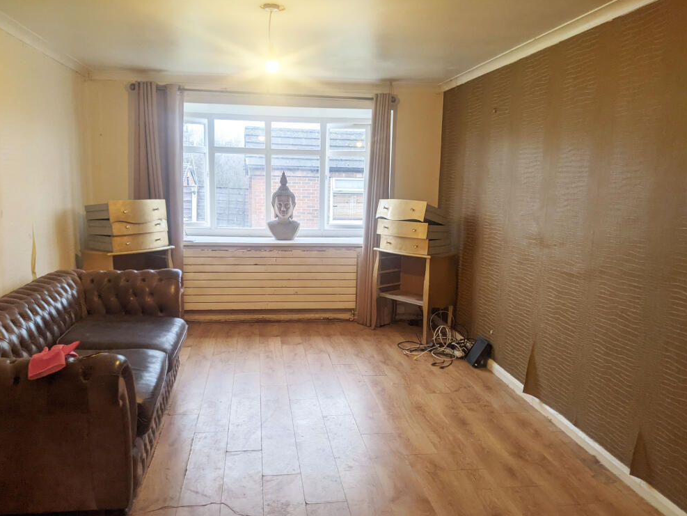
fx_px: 556
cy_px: 265
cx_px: 343
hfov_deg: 63.4
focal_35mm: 28
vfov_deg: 49.8
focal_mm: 4.44
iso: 85
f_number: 1.8
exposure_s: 1/49.9
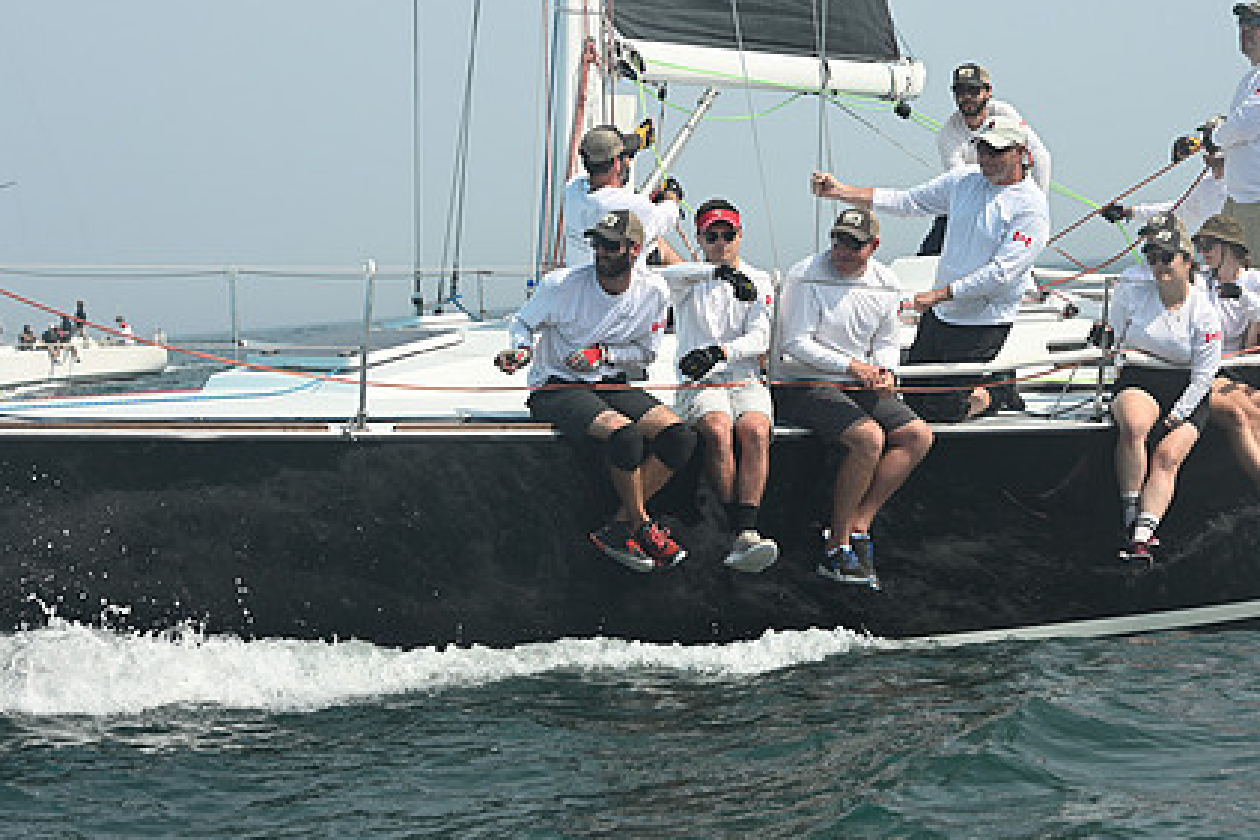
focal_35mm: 137
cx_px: 813
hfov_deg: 15.0
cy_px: 320
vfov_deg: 10.0
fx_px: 4795
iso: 320
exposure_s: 1/1250
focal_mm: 100
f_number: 8
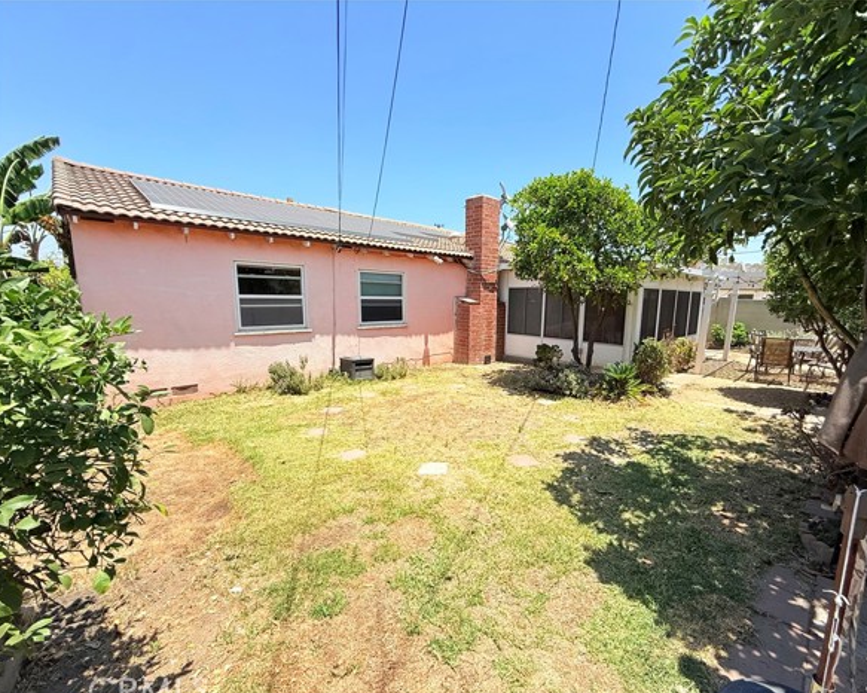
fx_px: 385
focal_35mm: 15
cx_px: 467
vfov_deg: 84.0
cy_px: 355
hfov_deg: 96.6
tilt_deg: -9.0
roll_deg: -1.2
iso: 50
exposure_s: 1/1572
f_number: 2.2
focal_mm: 2.22
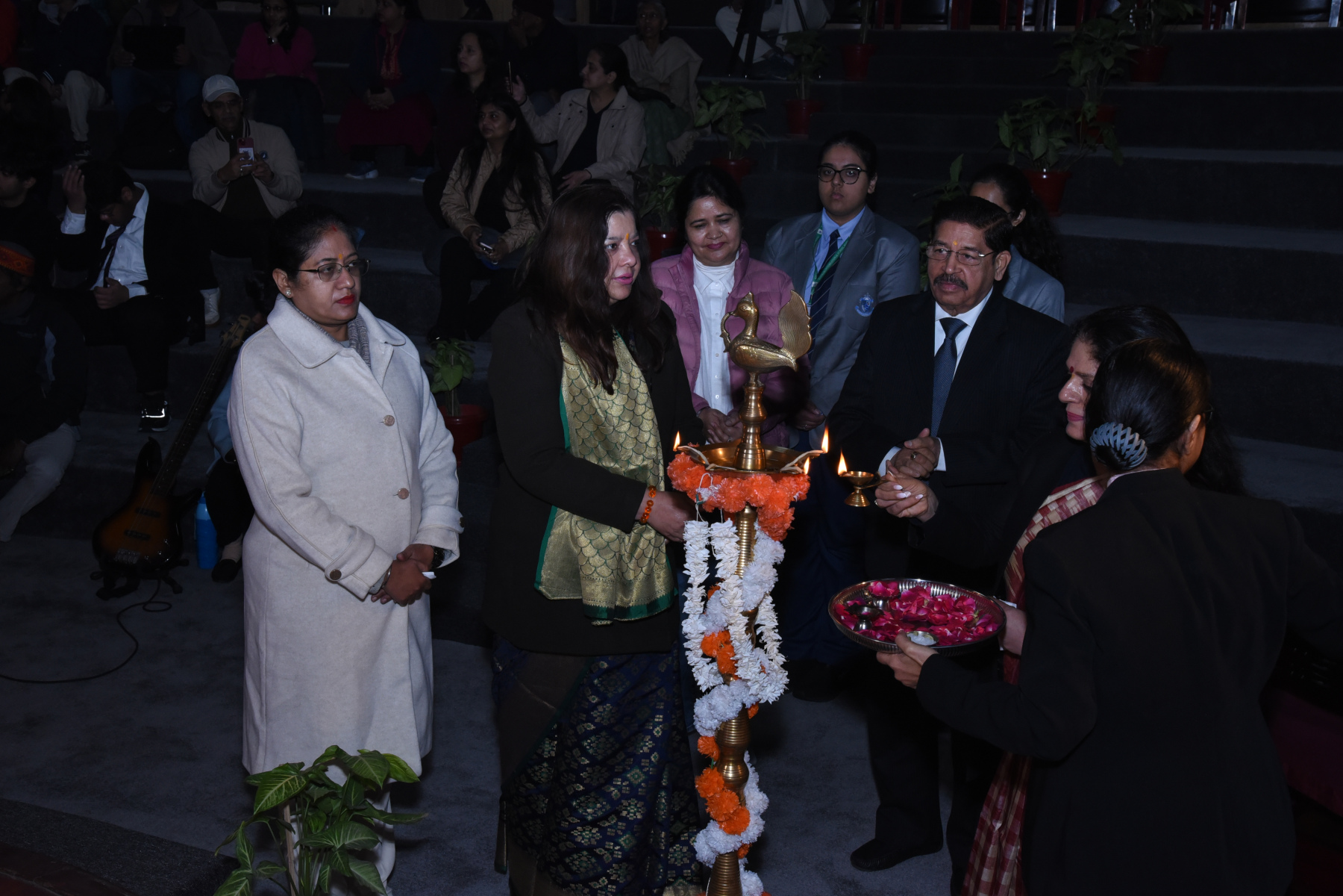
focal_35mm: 48
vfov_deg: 28.1
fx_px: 1791
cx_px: 672
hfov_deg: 41.1
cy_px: 448
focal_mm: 48
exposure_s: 1/200
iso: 2500
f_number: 11
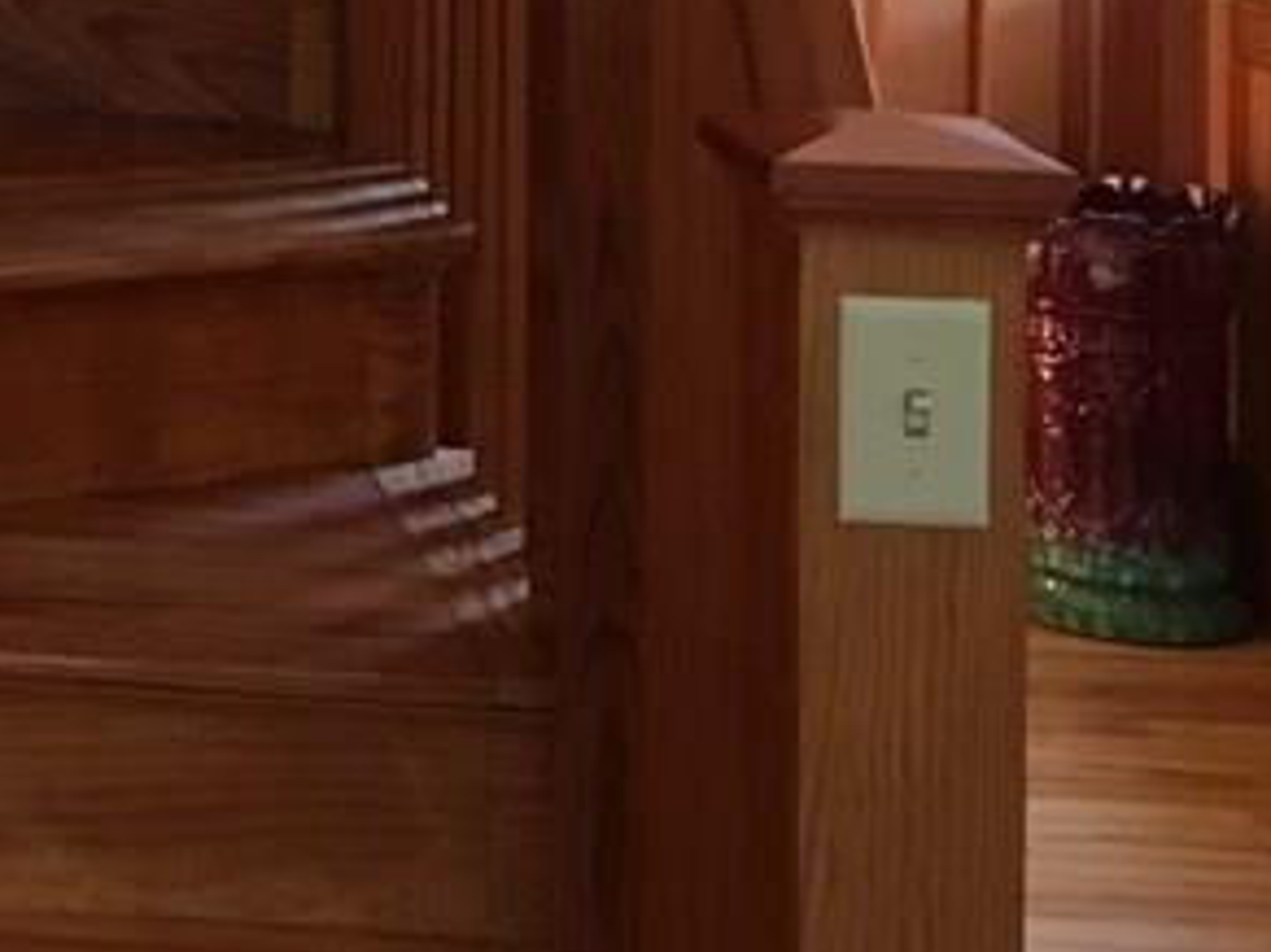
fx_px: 3744
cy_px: -585
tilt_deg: -0.1
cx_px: -808
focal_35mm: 102
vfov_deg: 13.4
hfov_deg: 16.9
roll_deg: +0.4
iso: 200
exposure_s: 1/30
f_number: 2.2
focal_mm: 4.15
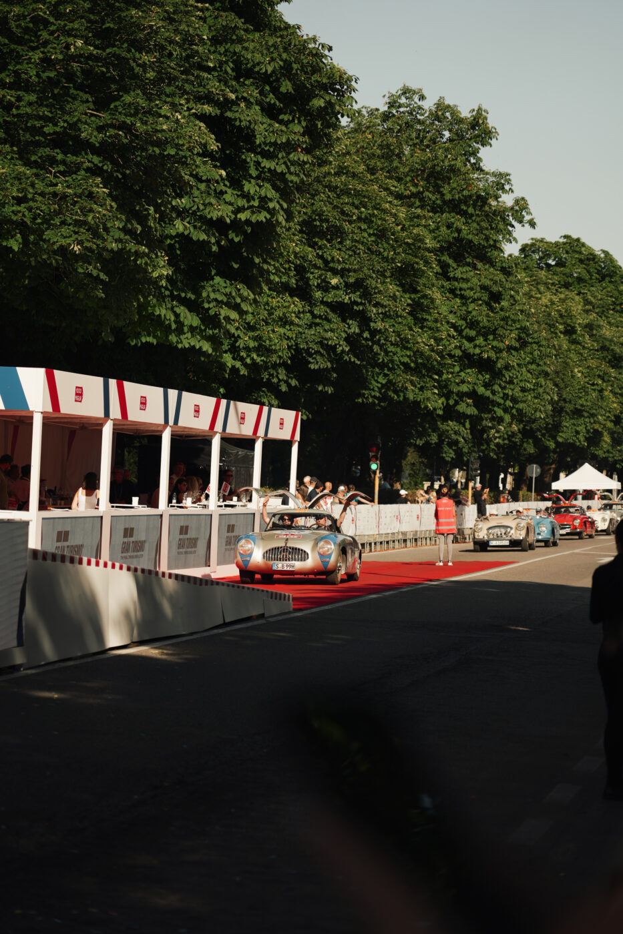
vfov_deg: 19.5
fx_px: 2726
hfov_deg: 13.0
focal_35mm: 105
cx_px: 312
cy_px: 467
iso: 100
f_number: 4
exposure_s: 1/640
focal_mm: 105
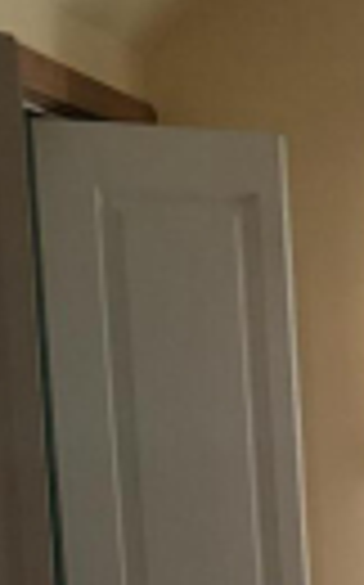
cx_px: 688
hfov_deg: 8.8
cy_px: 938
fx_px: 2243
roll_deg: +1.2
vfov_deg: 13.7
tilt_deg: -10.6
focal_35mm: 141
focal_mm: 5.96
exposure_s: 1/30
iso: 500
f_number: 1.6
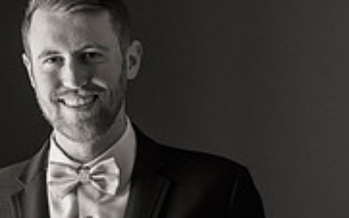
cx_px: 87
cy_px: 166
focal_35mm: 266
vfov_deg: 4.9
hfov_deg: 7.9
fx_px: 2529
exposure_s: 1/640
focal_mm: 105
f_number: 3.5
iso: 2500
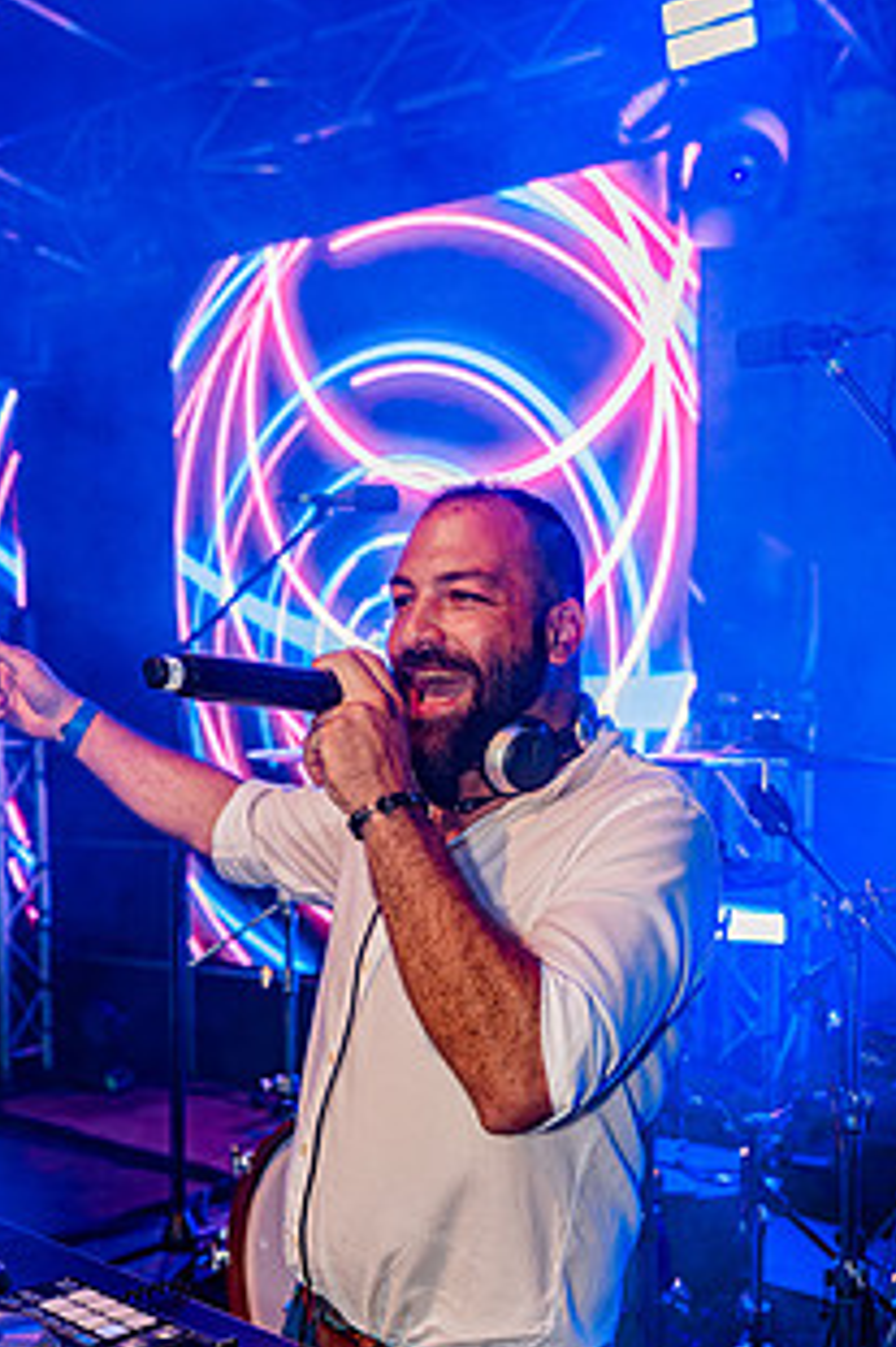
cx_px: 403
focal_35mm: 42
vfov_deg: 45.9
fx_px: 1570
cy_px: 866
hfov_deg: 31.8
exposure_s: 1/160
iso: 320
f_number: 2.8
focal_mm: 29
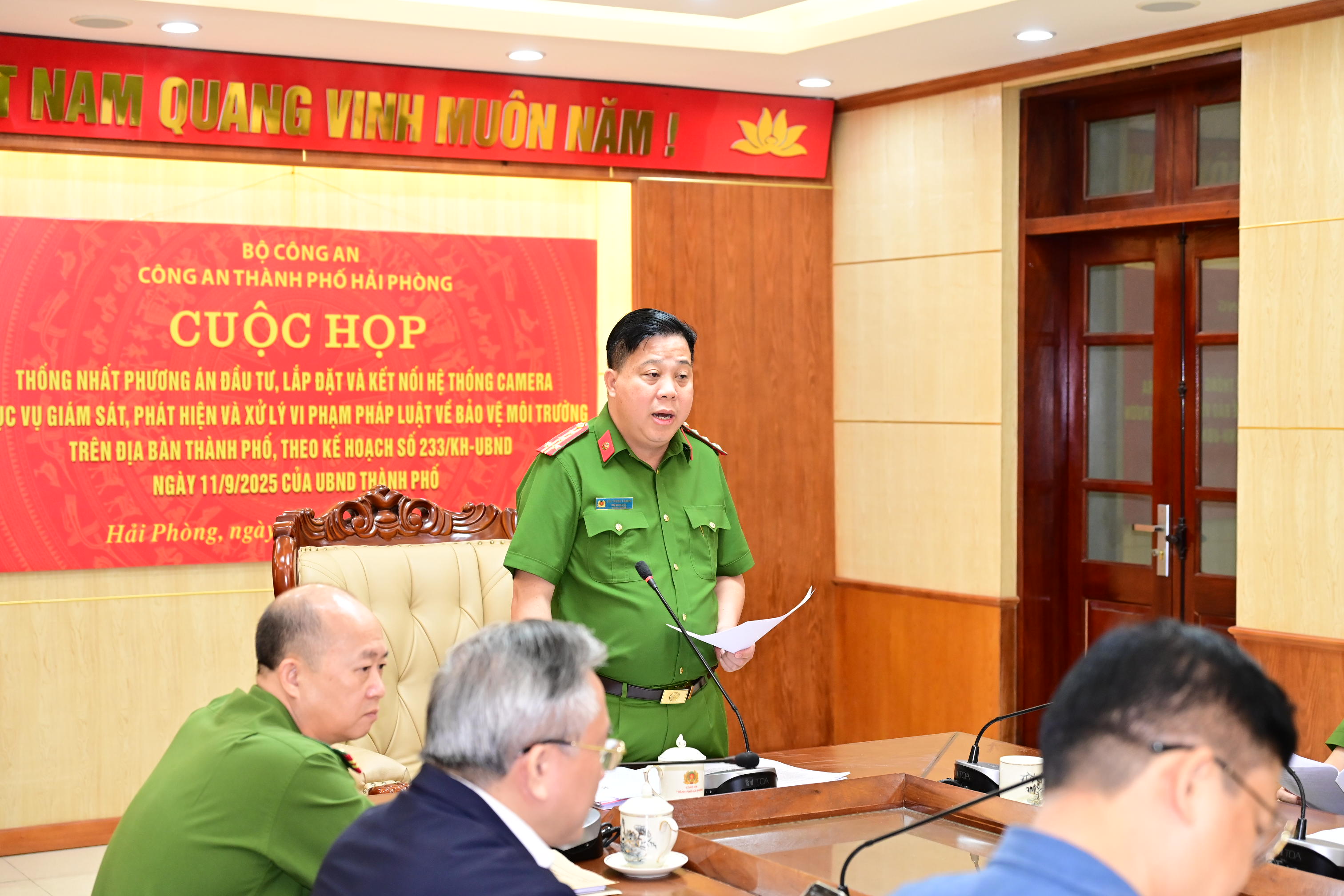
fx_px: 2016
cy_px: 448
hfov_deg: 36.9
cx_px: 672
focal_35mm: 54
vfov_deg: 25.1
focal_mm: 54
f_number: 4
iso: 2500
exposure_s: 1/100
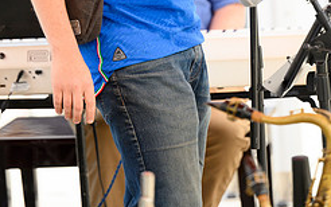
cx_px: 143
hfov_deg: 7.8
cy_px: -66
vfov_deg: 4.8
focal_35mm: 270
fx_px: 2437
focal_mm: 145
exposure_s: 1/800
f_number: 2.8
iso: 400
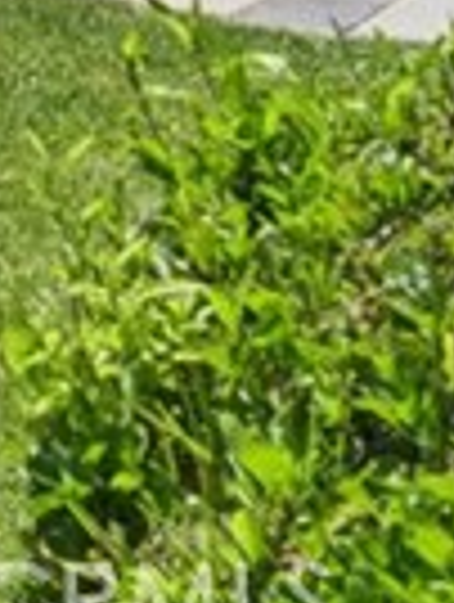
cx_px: -1173
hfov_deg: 6.1
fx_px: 3713
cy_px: -871
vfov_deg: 8.4
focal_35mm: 213
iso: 125
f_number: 10
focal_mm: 19.1
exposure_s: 1/210
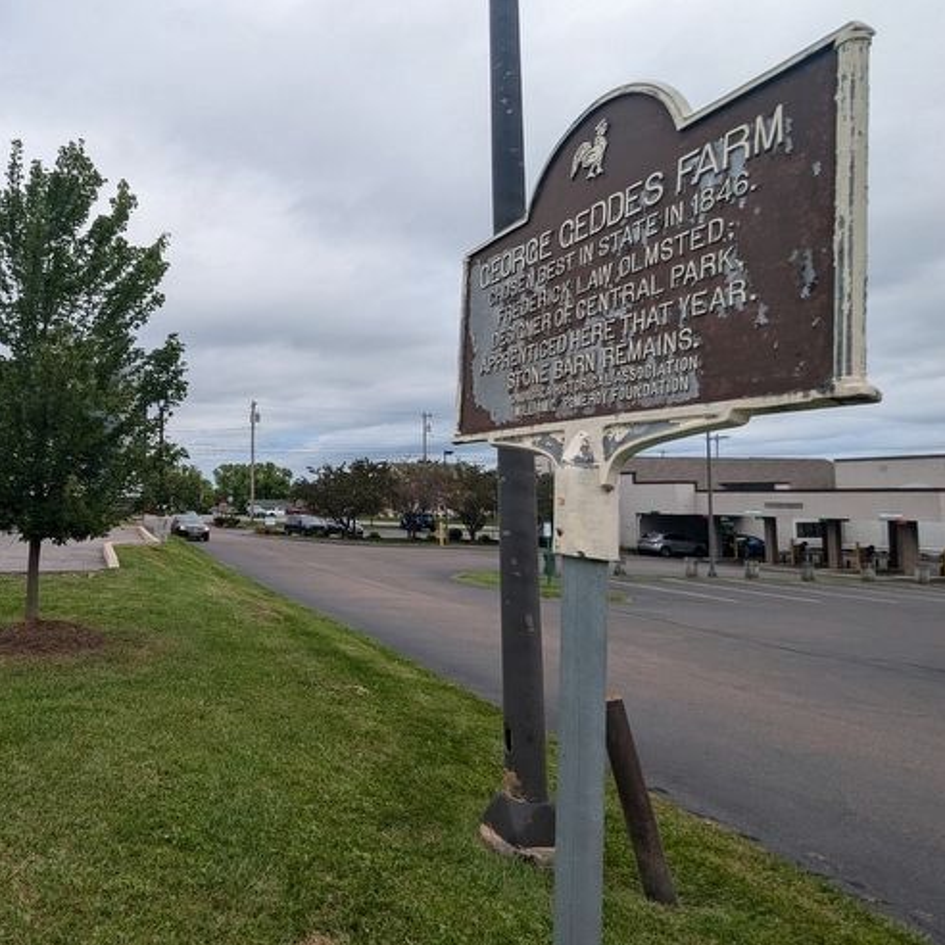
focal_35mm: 23
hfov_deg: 61.9
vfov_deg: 67.2
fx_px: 710
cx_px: 195
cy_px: 448
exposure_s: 1/2119
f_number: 2.2
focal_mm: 2.35
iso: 52
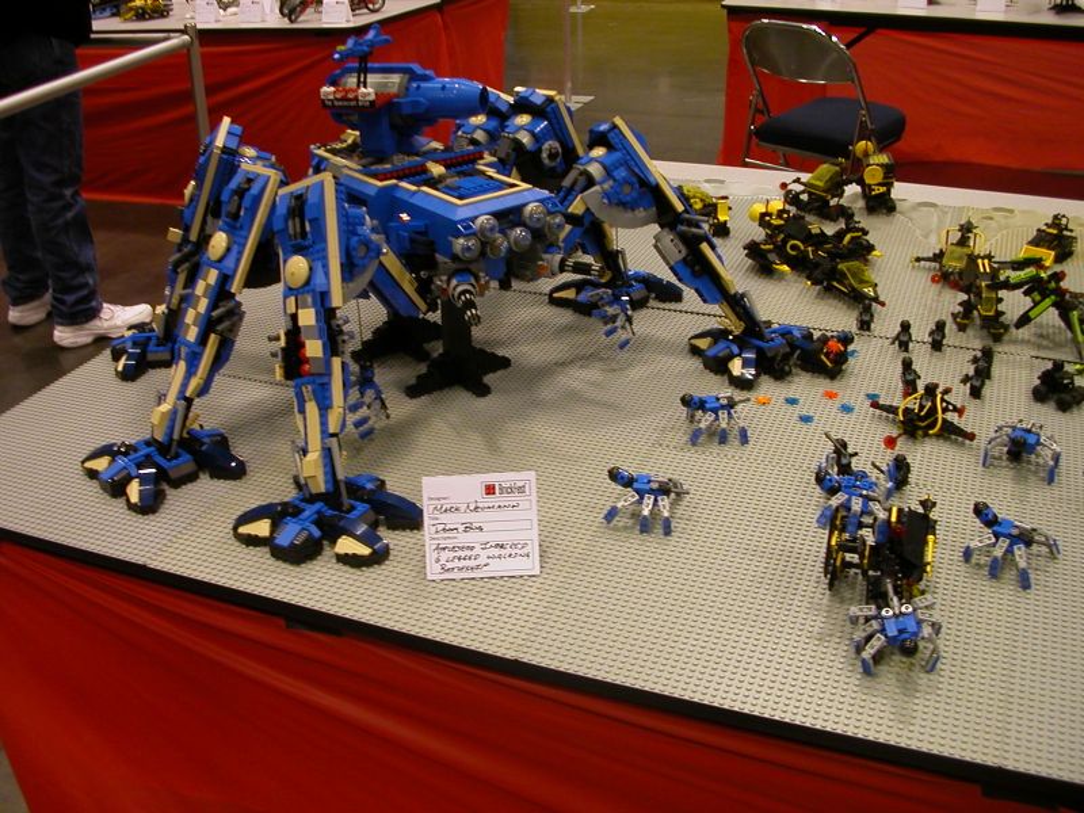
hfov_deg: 50.1
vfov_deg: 38.7
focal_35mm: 37
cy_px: 406
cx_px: 542
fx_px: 1159
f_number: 2.7
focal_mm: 5.6
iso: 100
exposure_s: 1/15.9
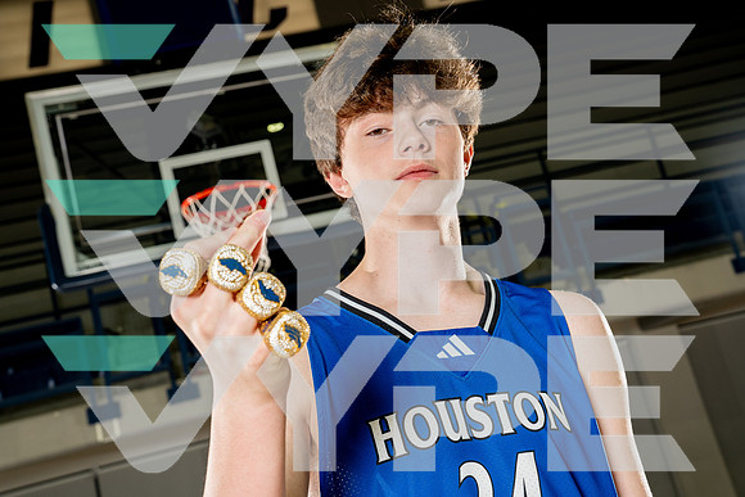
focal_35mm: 49
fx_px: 1014
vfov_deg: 27.5
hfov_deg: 40.3
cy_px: 248
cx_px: 372
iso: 640
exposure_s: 1/250
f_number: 7.1
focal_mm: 49
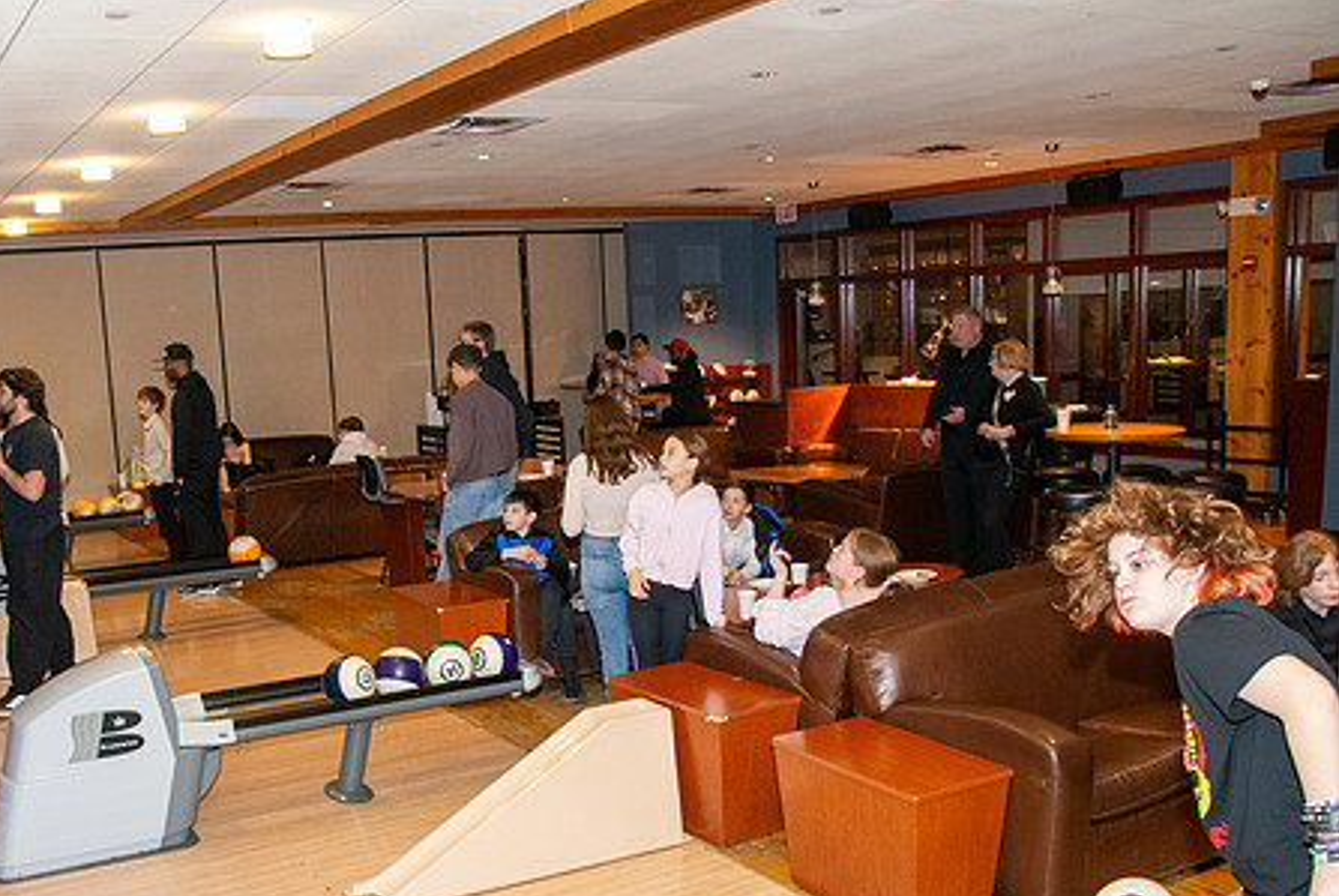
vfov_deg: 37.6
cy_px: 574
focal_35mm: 35
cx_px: 473
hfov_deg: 53.6
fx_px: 1303
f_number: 6.3
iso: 4000
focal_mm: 18
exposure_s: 1/50
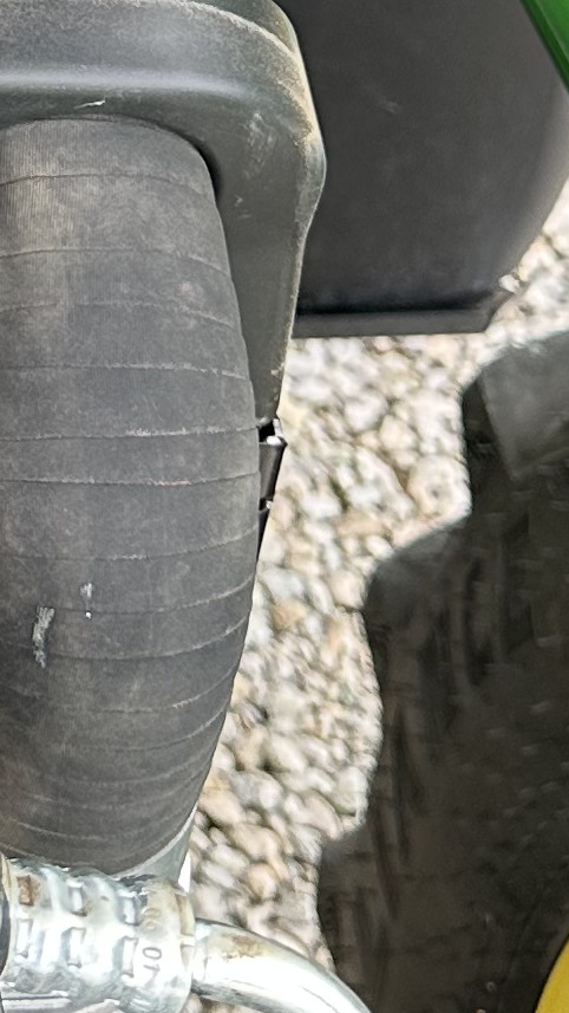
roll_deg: +0.5
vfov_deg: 15.9
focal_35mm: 123
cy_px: -548
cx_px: -708
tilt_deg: -29.6
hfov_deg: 9.0
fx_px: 3299
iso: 100
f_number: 1.78
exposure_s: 1/121
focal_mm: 6.86
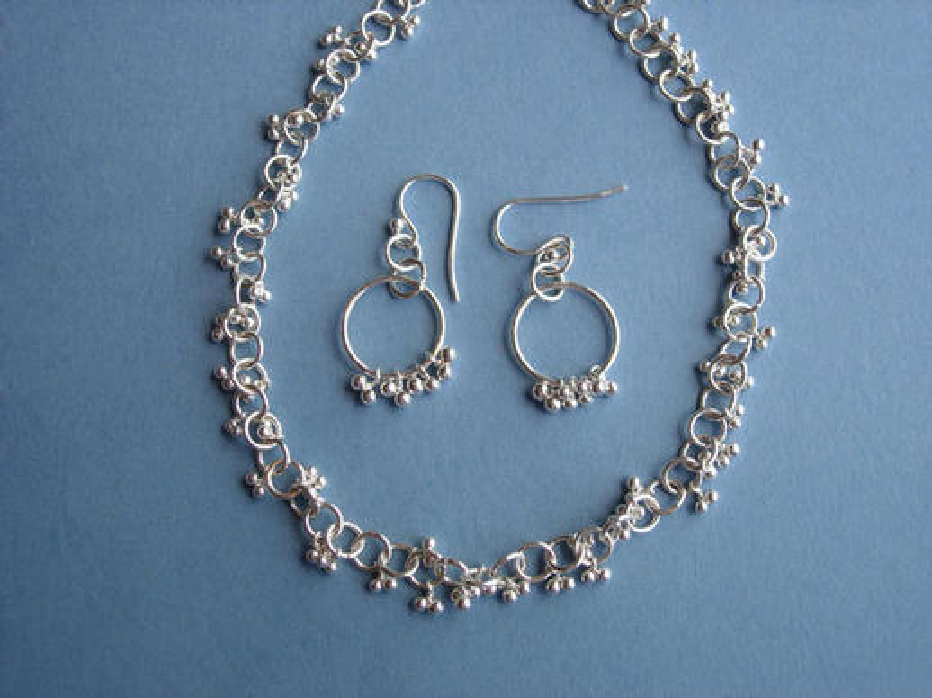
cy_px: 349
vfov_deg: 28.5
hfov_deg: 37.5
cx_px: 466
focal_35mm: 51
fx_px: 1372
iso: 64
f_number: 3.2
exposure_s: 1/192
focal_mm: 10.6
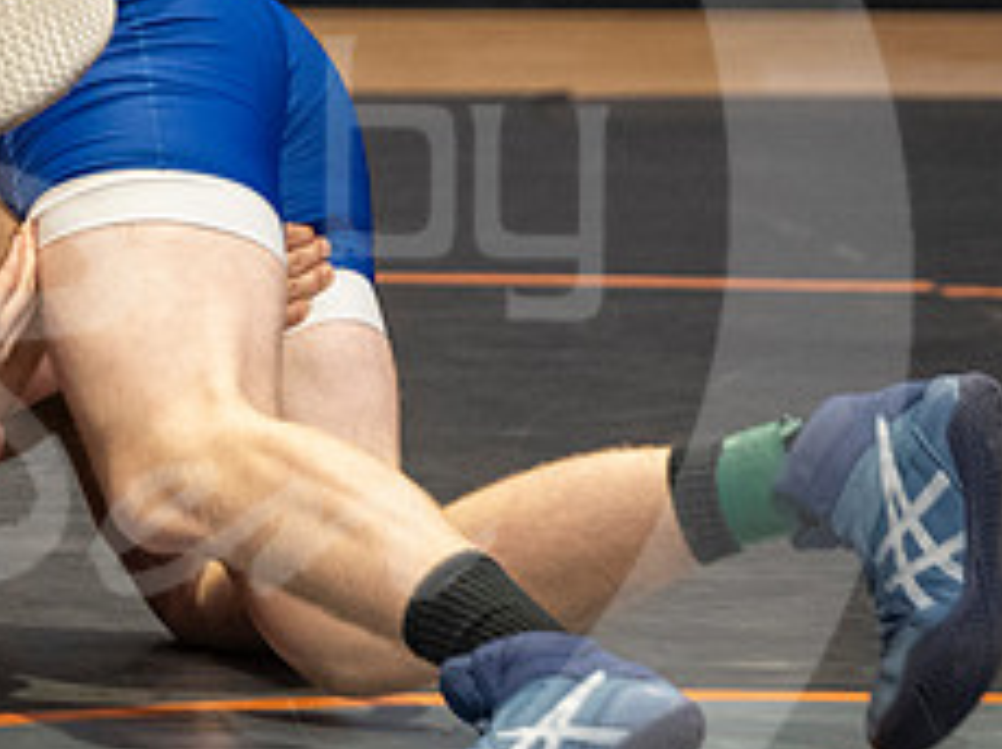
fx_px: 15412
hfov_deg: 3.7
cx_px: -680
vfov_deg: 2.8
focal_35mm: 533
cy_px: 115
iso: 3200
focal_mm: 135
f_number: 2.8
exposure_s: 1/1000
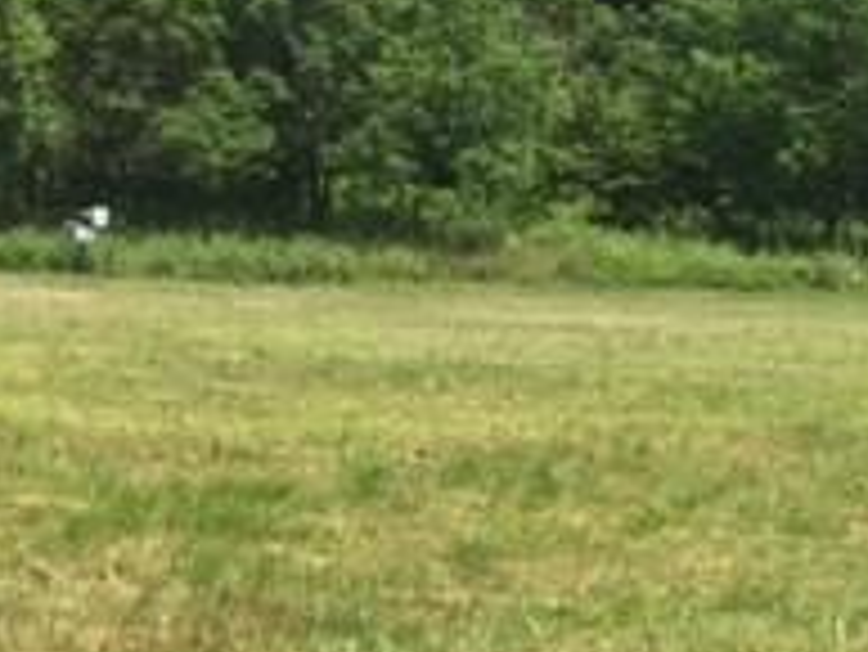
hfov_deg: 18.1
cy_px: 508
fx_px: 2409
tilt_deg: +0.8
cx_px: 1313
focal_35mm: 96
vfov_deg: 15.3
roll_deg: -1.2
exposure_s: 1/1582
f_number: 2.2
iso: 32
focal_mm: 4.15
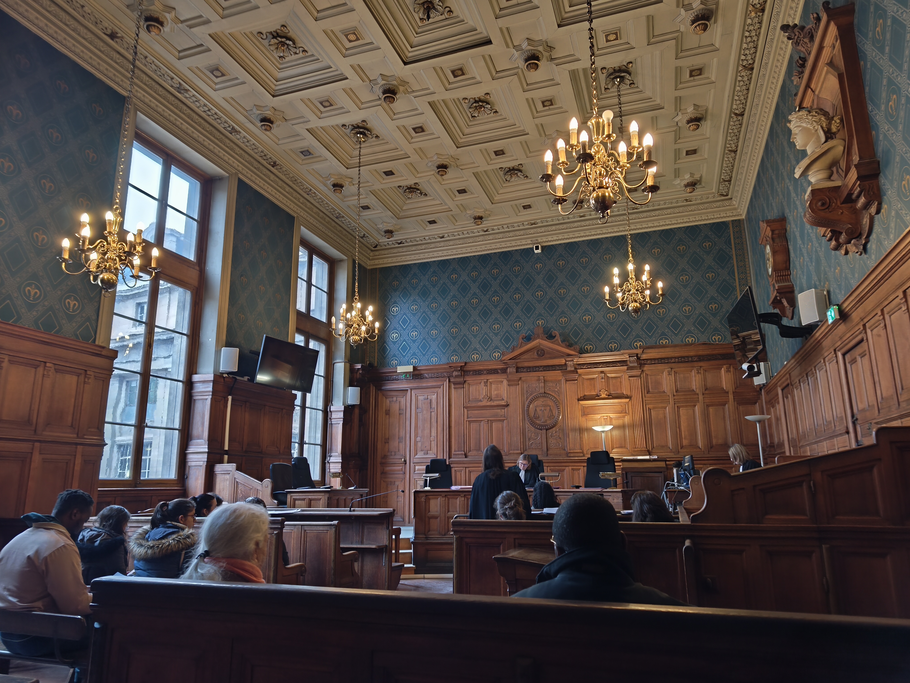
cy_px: 342
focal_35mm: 23
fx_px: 605
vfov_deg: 58.9
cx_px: 455
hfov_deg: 73.9
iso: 1250
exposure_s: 1/25
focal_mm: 6.06
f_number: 1.7
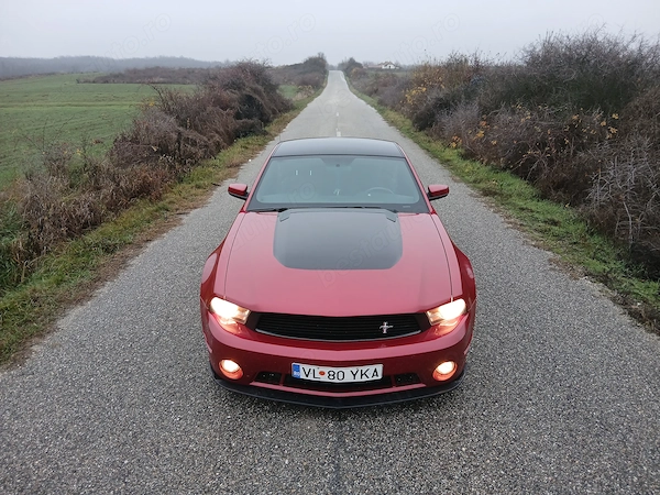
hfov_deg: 67.3
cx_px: 330
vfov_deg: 53.1
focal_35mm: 26
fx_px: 496
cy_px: 248
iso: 125
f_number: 1.8
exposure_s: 1/50
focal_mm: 3.98
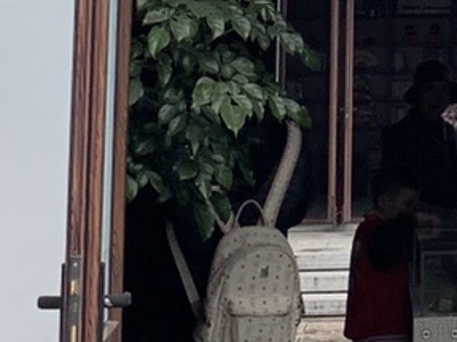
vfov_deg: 7.7
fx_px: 2389
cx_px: 592
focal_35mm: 181
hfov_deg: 10.7
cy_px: -414
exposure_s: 1/1689
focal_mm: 4.25
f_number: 1.8
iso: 25
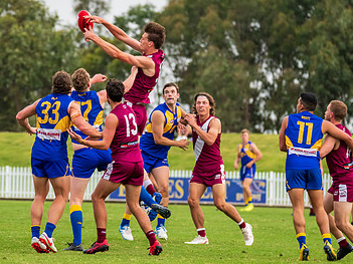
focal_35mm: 413
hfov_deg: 4.8
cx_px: 159
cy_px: 107
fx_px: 4210
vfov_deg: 3.6
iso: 1000
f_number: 6.3
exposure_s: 1/1250
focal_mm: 260
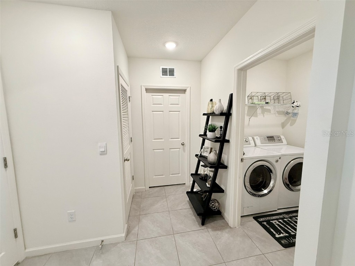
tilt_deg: -6.2
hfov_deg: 102.1
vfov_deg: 85.7
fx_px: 144
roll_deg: +0.8
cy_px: 133
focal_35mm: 14
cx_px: 178
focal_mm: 2.22
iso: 200
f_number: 2.2
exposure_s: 1/120
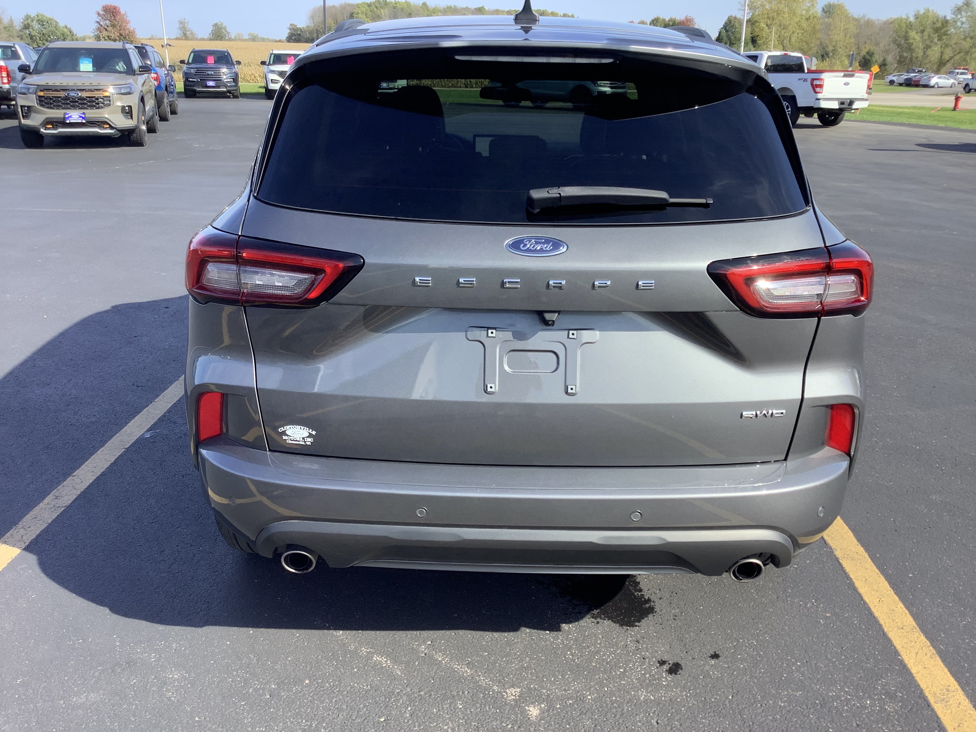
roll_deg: -1.2
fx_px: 874
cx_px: 488
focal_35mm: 31
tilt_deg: -21.8
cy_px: 366
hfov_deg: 58.4
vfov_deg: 45.4
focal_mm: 3.3
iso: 25
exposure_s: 1/418
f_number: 2.4
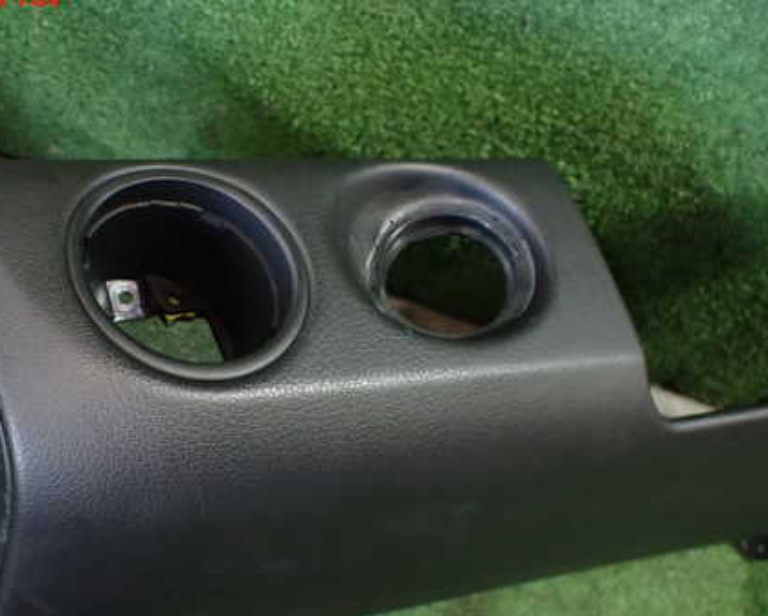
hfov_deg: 43.4
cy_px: 384
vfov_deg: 35.5
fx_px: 955
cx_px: 276
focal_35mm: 42
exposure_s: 1/125
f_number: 2.3
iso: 800
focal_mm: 5.4
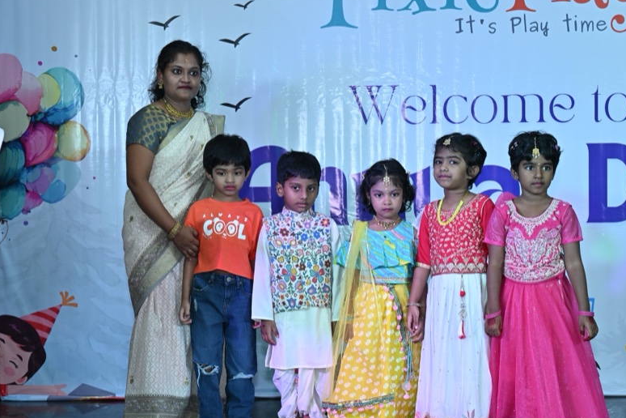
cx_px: 362
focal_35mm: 62
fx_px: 1078
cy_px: 238
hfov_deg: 32.3
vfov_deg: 21.9
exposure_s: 1/160
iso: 250
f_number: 4
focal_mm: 48
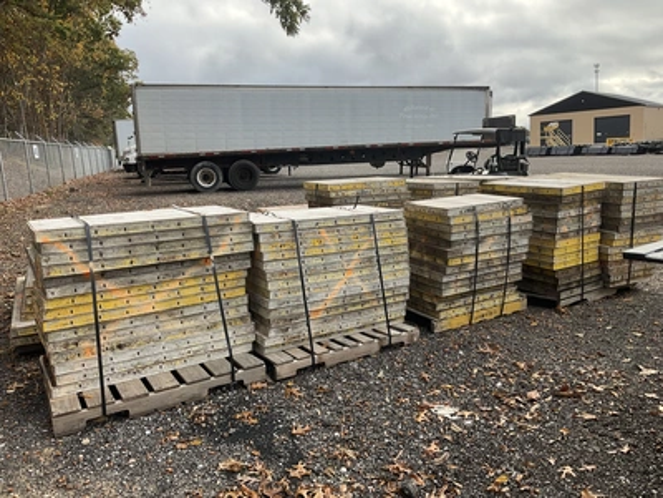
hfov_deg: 61.7
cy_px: 249
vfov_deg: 48.2
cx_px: 332
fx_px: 555
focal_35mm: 29
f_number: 1.8
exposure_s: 1/397
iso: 25
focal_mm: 3
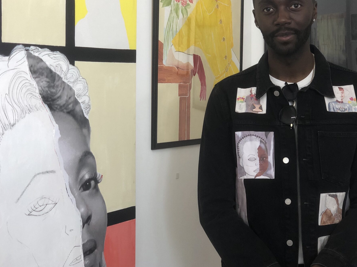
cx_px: 173
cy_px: 93
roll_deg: +0.9
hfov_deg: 26.0
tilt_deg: -0.7
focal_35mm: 75
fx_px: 773
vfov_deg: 19.6
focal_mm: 6
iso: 100
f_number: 2.4
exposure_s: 1/33
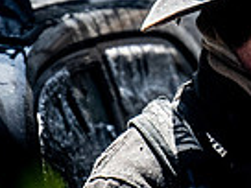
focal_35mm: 1646
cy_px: 30
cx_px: 255
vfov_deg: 0.9
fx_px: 11935
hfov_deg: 1.2
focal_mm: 200
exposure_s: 1/4000
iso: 1000
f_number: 3.5
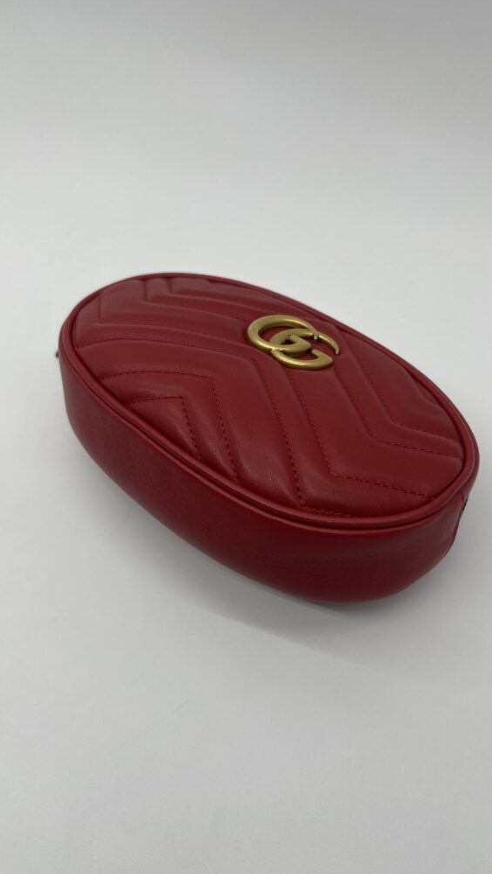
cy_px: 431
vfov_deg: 66.1
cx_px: 265
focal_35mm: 29
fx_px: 672
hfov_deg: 40.2
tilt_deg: -46.9
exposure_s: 1/353
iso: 50
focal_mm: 5.7
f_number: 1.5
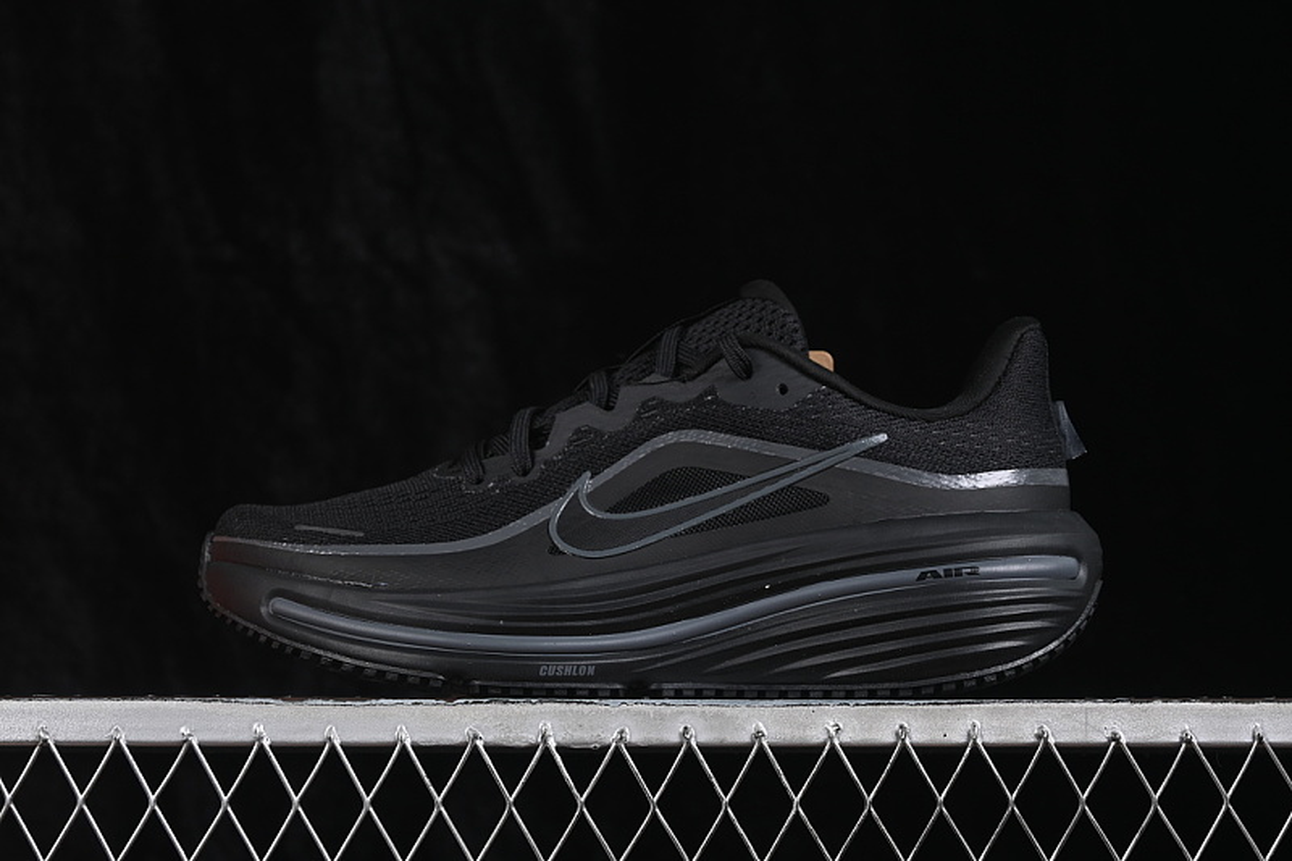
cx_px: 646
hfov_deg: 27.0
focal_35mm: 75
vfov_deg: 18.2
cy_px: 430
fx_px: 2691
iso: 160
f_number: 6.3
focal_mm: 50
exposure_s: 1/60
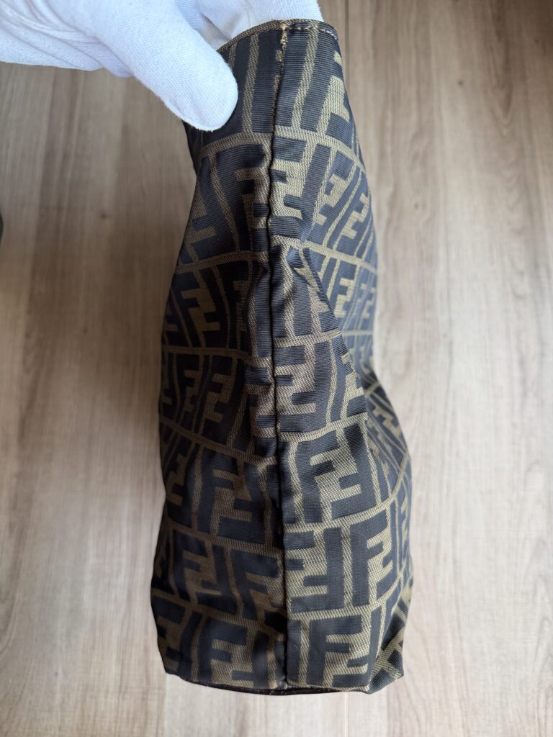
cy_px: 368
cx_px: 276
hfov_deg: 56.8
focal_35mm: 24
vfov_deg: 71.6
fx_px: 511
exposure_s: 1/148
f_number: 1.78
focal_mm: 6.76
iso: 160
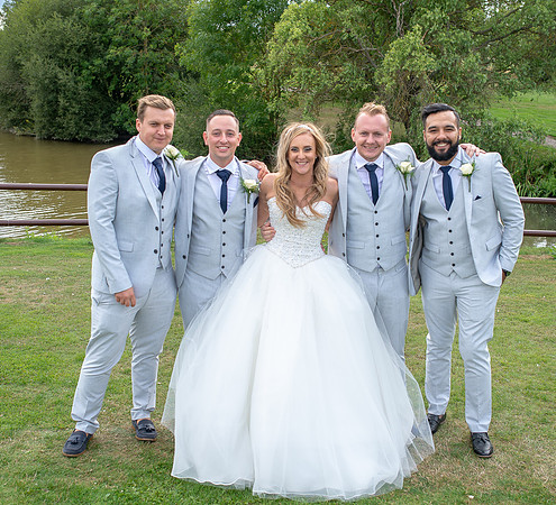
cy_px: 252
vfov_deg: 37.8
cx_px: 286
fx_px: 738
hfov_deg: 41.3
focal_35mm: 42
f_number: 4
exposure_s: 1/200
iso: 100
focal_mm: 35
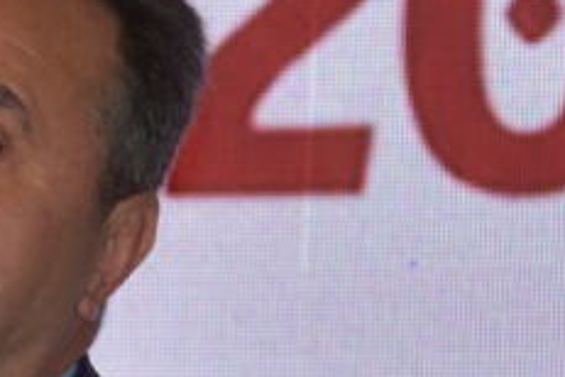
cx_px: -135
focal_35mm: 789
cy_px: 581
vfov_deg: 1.7
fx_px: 12378
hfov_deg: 2.6
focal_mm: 95
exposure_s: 1/60
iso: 400
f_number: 5.3
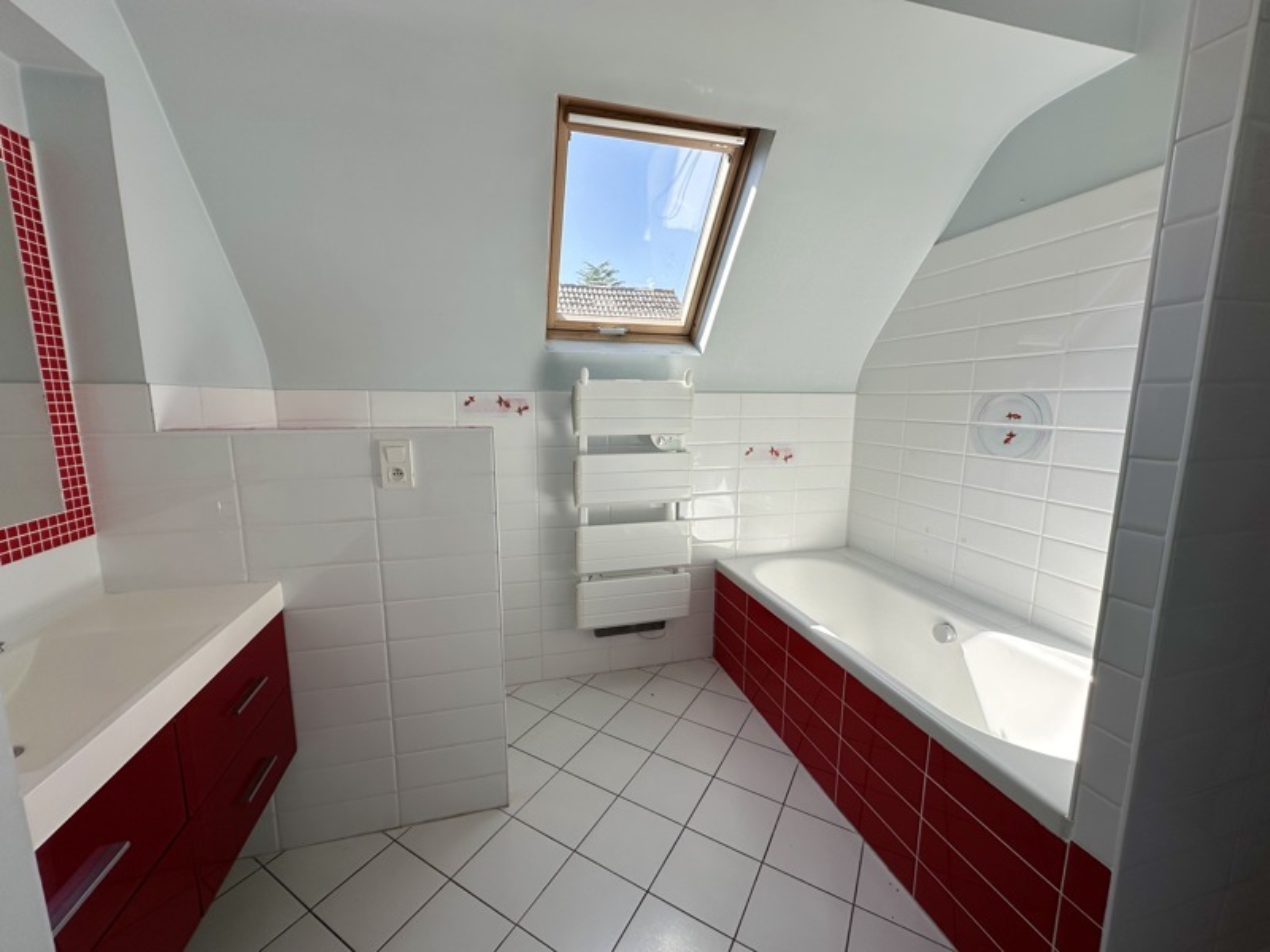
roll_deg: +0.2
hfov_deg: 102.1
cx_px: 635
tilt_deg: -8.9
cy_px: 476
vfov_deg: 85.7
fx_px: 514
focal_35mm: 14
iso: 40
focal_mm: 2.22
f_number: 2.2
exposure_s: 1/413
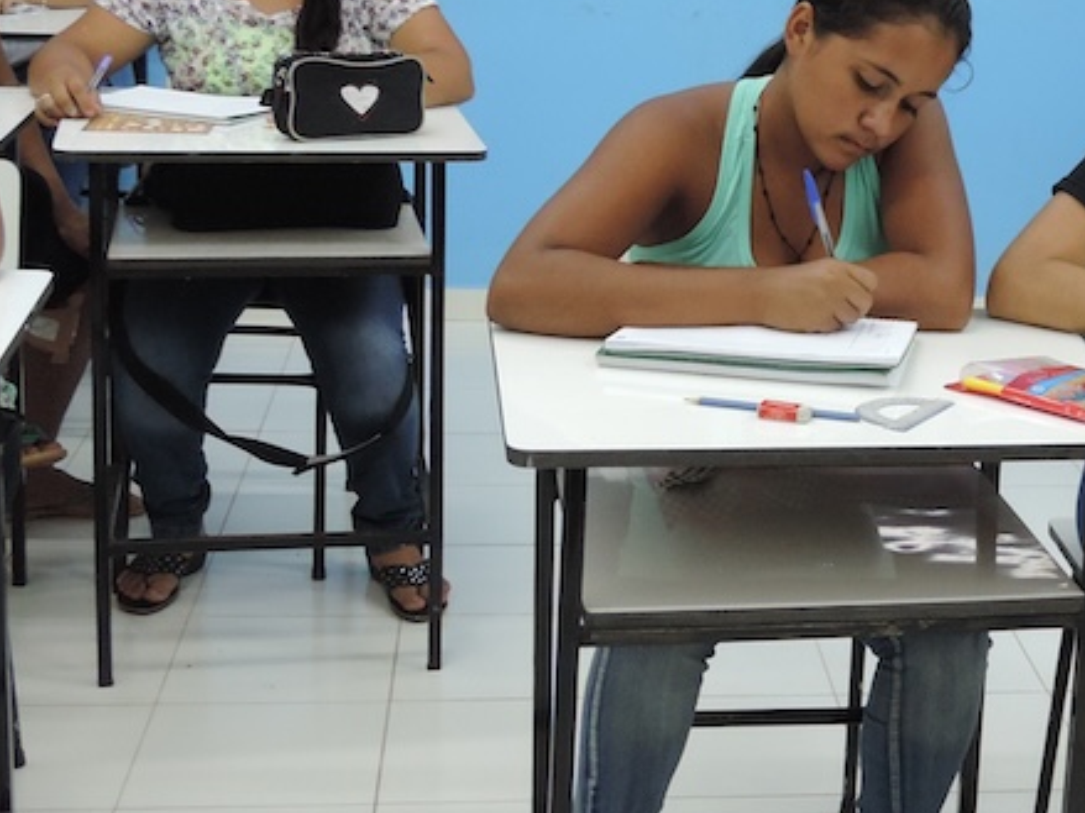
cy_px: 237
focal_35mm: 70
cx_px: 860
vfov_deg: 20.9
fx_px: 2193
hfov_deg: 27.3
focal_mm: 5.3
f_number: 3.1
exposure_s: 1/30
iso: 400
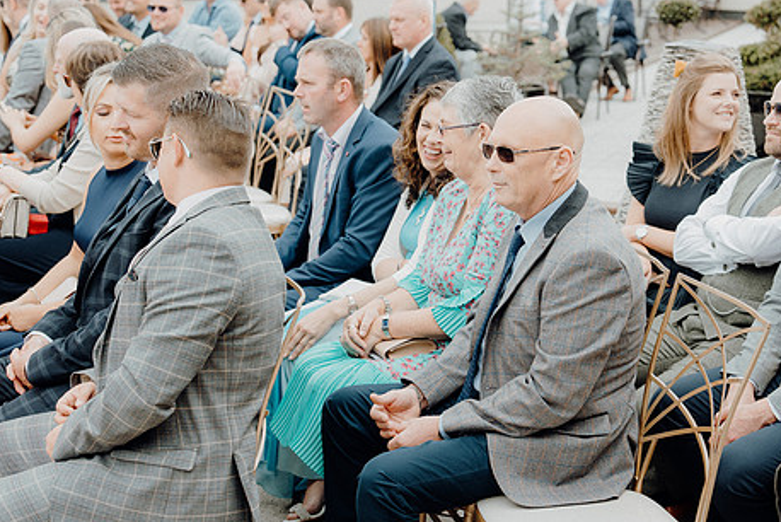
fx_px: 1346
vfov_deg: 21.9
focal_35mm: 62
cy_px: 296
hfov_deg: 32.3
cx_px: 450
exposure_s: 1/320
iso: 125
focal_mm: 49
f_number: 3.5
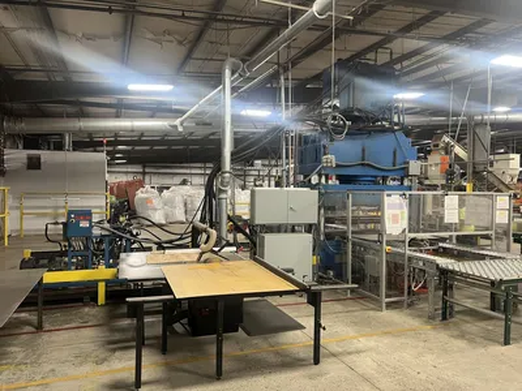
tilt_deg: +0.4
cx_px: 261
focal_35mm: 26
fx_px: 392
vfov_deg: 53.1
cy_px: 196
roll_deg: -1.9
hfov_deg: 67.3
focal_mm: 5.7
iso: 250
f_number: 1.5
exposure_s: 1/60
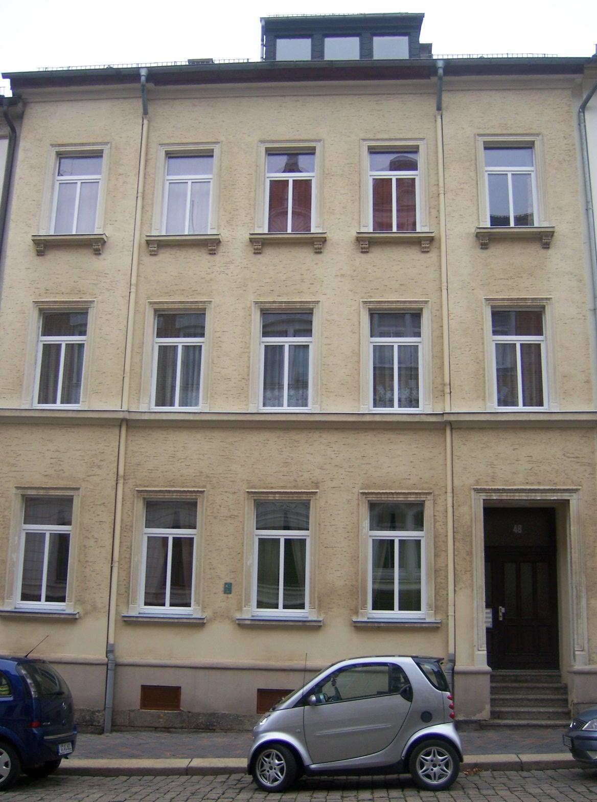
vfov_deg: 51.5
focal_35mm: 36
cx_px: 298
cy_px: 401
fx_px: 831
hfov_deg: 39.5
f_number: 2.8
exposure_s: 1/160
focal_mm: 6
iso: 80
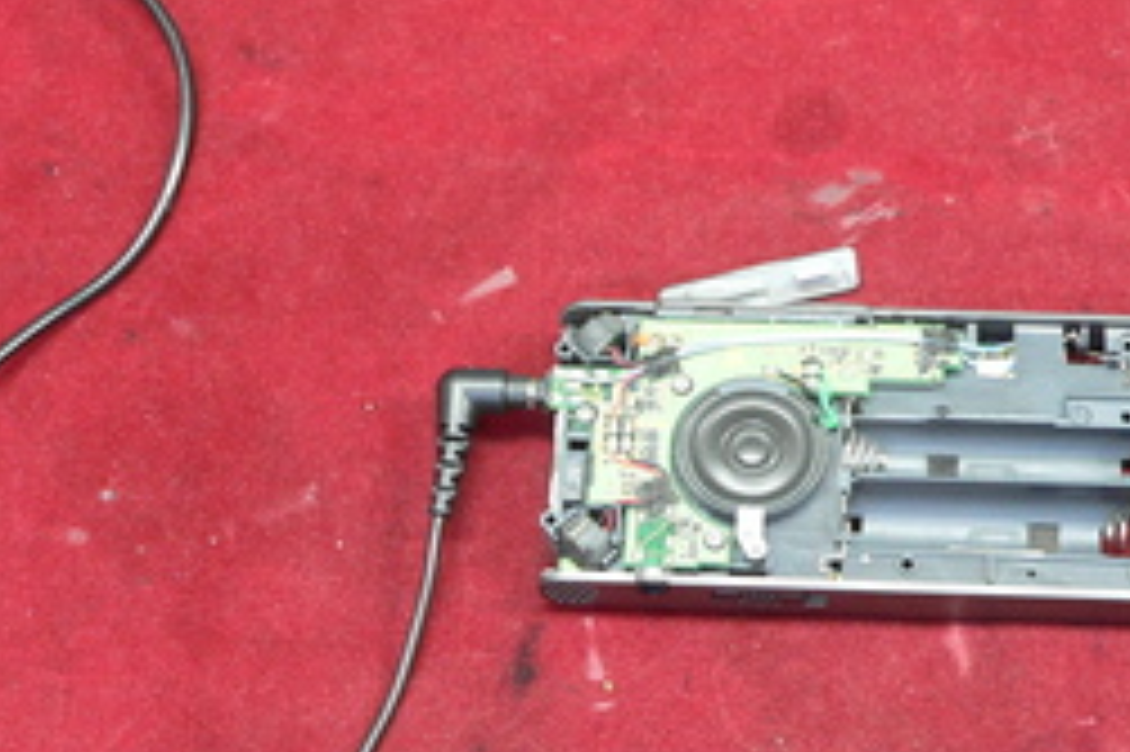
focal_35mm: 74
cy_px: 421
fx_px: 2321
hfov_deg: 27.4
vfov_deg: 18.4
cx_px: 594
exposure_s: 1/8
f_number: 2.8
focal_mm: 7.8
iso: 200
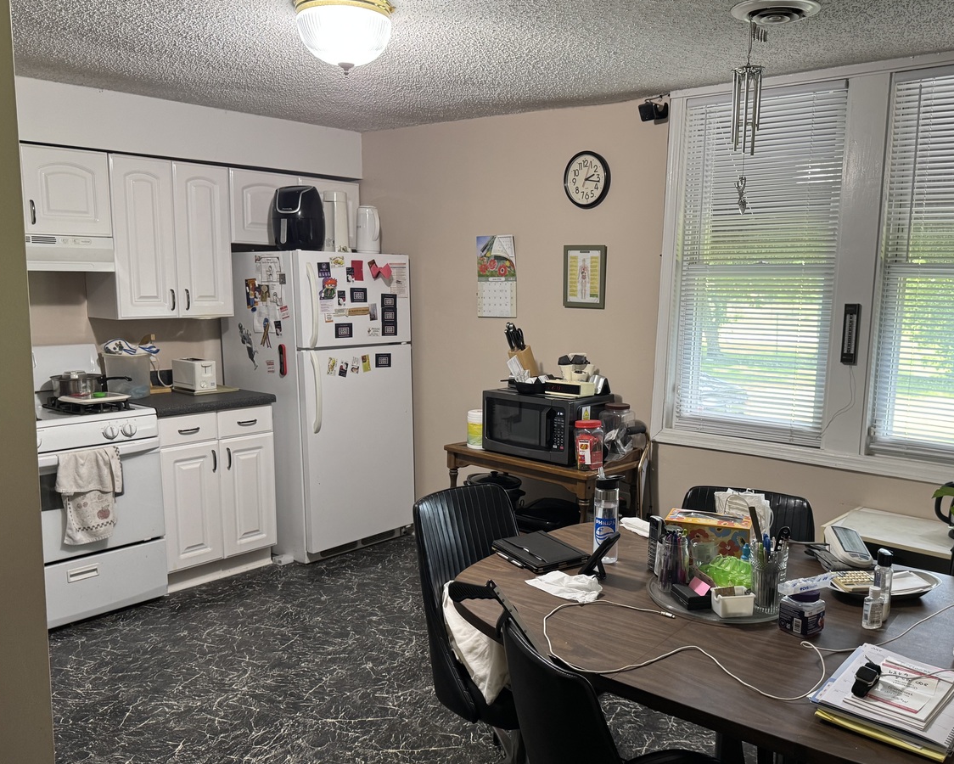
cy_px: 414
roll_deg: -0.9
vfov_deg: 48.5
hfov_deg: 58.5
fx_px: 847
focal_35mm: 30
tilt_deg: -9.4
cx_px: 544
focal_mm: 6.76
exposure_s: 1/60
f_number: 1.78
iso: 250
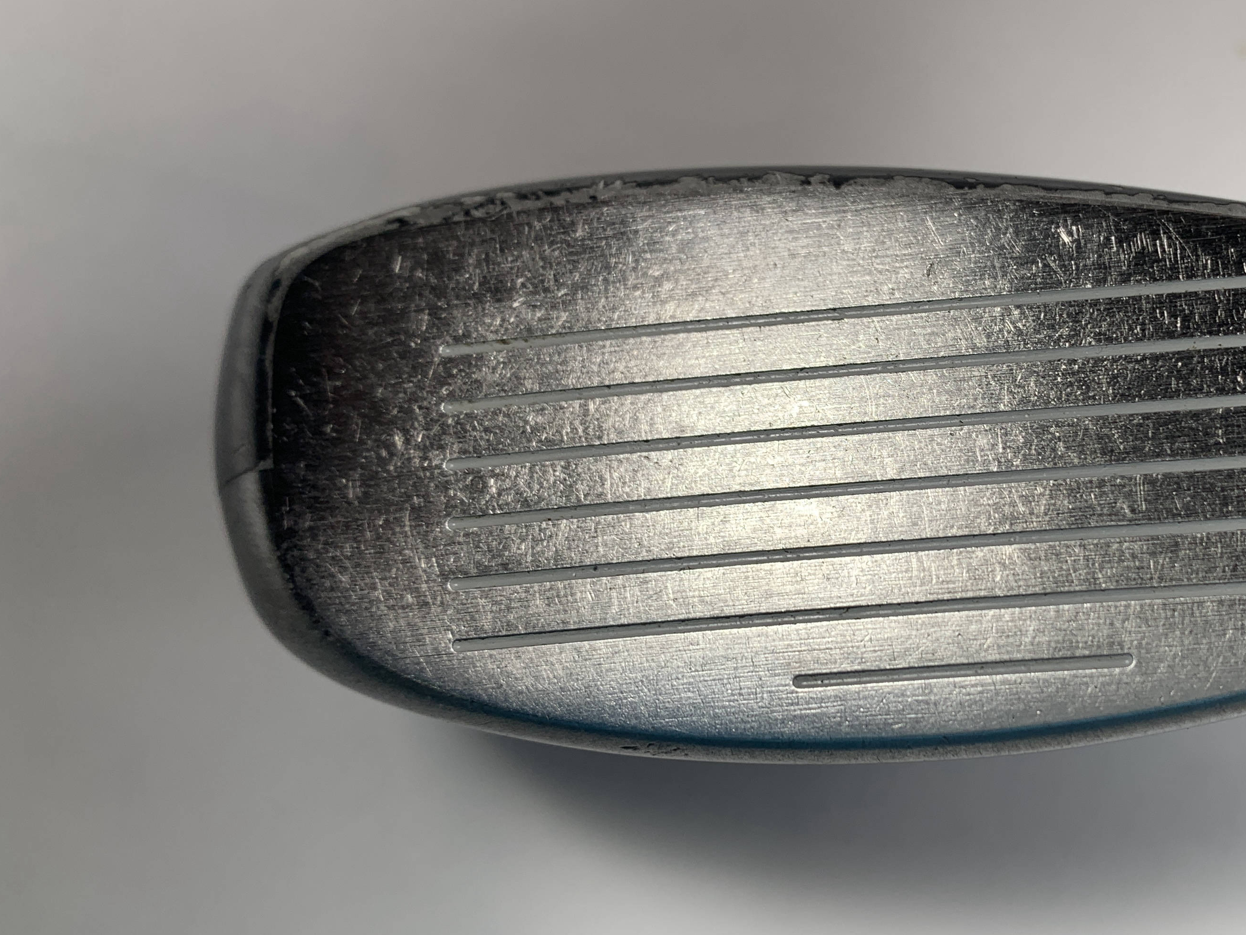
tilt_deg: -69.0
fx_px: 1440
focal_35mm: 40
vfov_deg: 35.9
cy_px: 435
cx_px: 914
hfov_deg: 45.4
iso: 25
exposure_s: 1/204
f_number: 1.8
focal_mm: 4.25
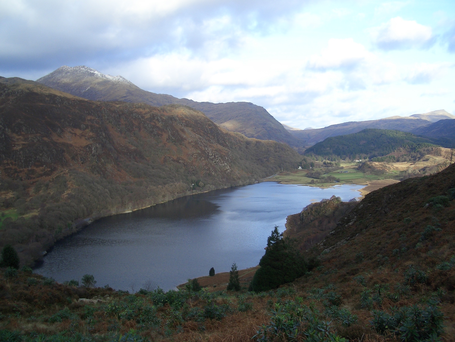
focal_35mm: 35
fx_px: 460
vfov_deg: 40.7
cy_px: 171
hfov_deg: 52.6
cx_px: 228
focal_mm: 5.8
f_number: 4.3
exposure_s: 1/160
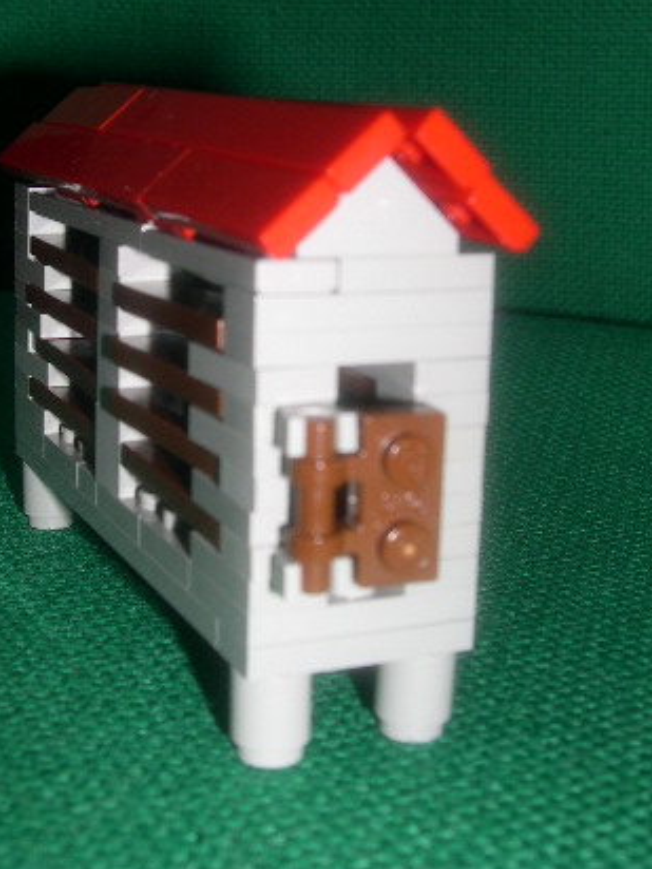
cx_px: 283
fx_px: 1482
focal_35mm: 59
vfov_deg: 32.6
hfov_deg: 24.8
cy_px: 337
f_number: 7.6
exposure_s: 1/60
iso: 100
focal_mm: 8
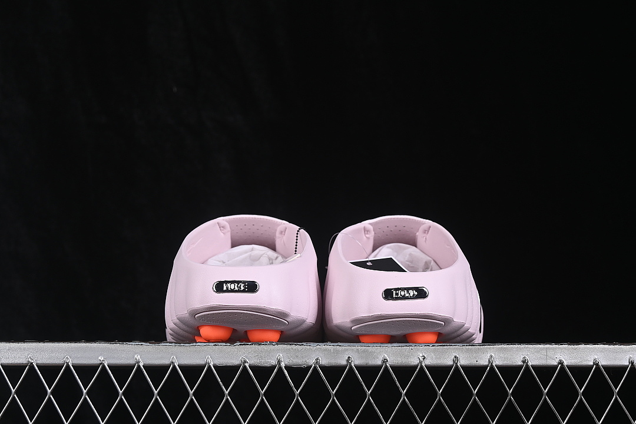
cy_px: 212
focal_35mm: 75
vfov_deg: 18.2
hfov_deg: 27.0
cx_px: 318
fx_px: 1325
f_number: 8
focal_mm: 50
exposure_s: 1/80
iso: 160
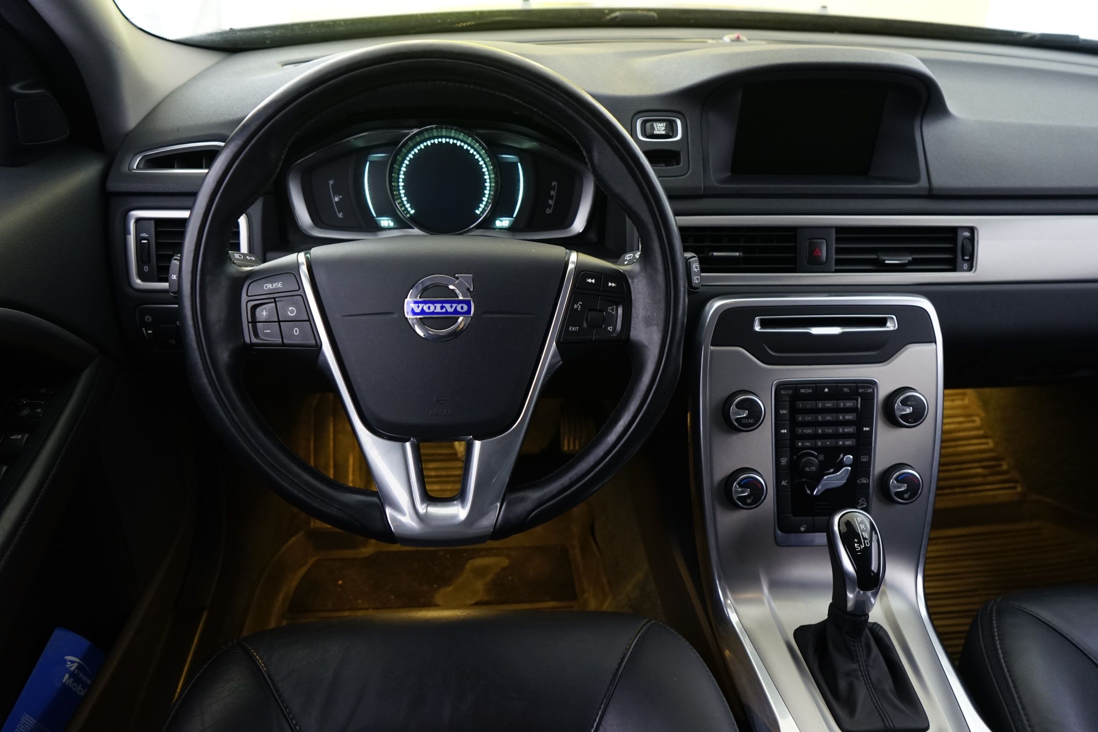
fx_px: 854
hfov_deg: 65.5
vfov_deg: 46.4
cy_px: 366
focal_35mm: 28
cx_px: 549
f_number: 4.5
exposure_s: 1/6
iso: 1600
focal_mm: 28
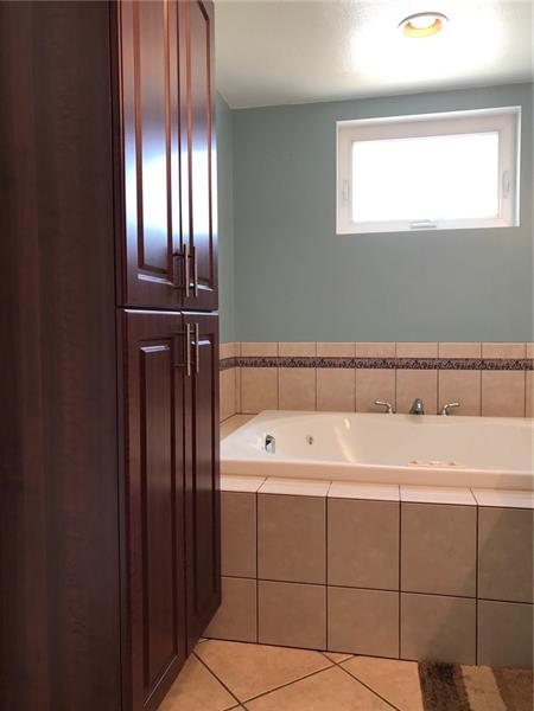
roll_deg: +0.5
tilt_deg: -3.0
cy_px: 356
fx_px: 576
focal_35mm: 28
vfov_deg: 63.4
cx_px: 267
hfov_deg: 49.7
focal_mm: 3.99
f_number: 1.8
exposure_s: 1/30
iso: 32
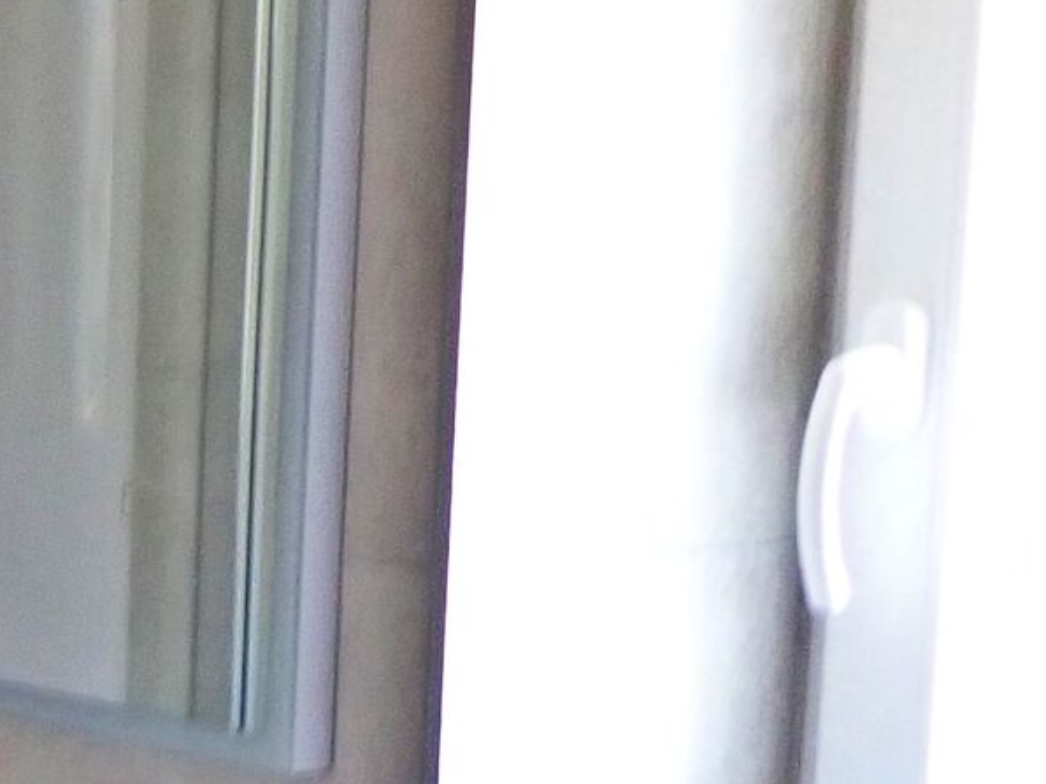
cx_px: -588
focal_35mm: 141
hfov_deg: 13.1
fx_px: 4261
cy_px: 877
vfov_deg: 10.4
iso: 250
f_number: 2.3
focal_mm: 5.5
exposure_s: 1/30
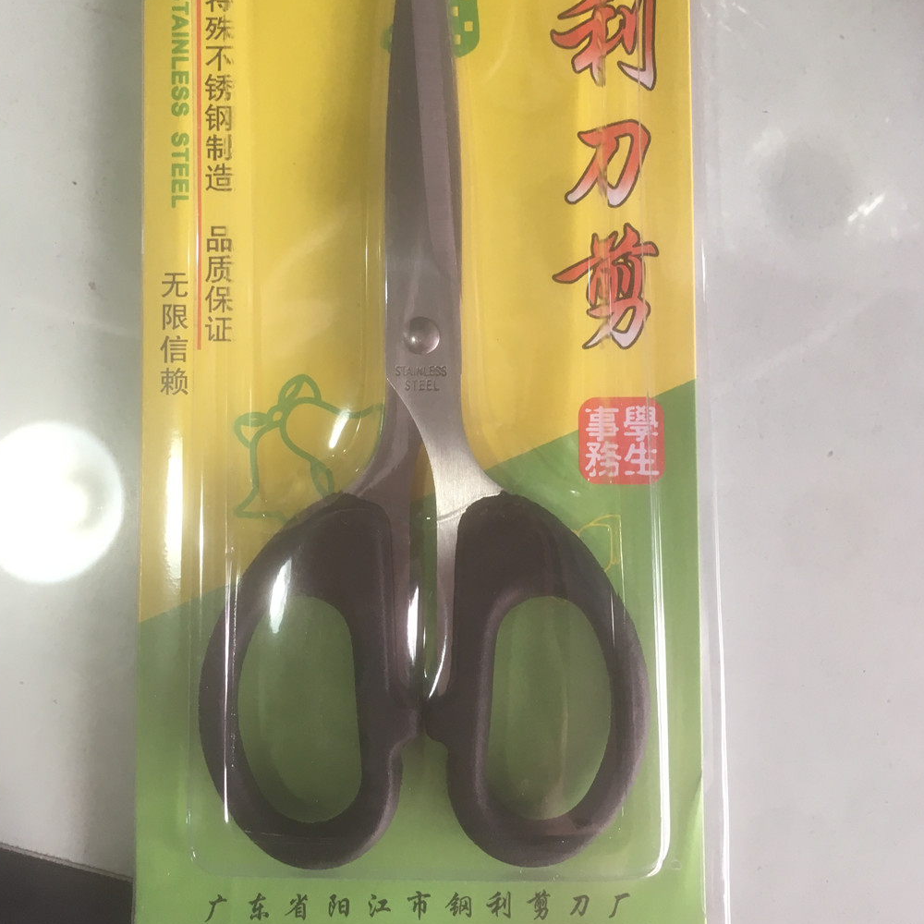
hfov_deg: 47.2
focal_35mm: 35
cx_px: 459
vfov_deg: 46.8
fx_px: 1057
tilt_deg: -87.5
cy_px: 346
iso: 80
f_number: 2.2
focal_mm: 4.15
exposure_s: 1/33
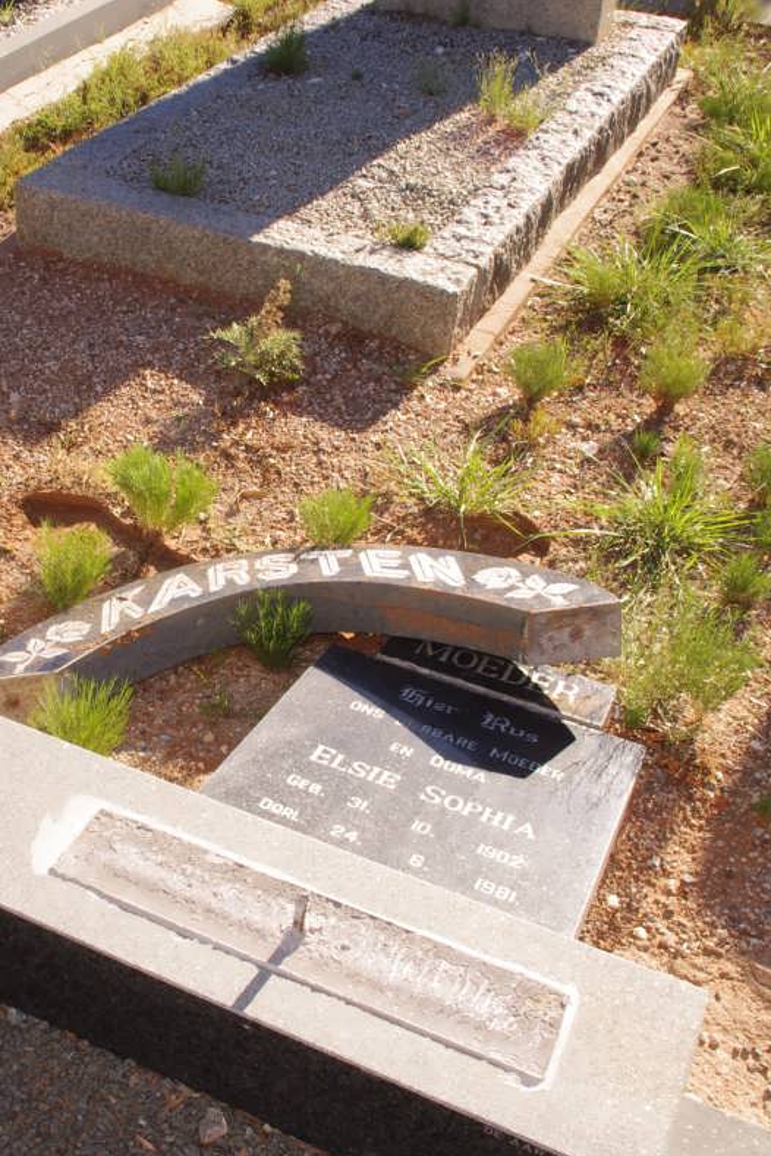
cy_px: 582
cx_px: 152
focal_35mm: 41
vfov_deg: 47.4
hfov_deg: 31.8
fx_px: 1317
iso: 200
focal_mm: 18
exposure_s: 1/60
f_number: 11
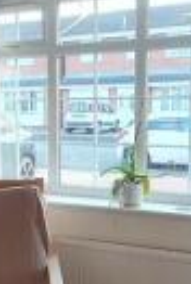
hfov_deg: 22.1
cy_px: 151
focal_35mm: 60
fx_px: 475
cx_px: 10
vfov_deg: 33.3
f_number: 2.2
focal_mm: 1.8
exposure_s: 1/50
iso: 64
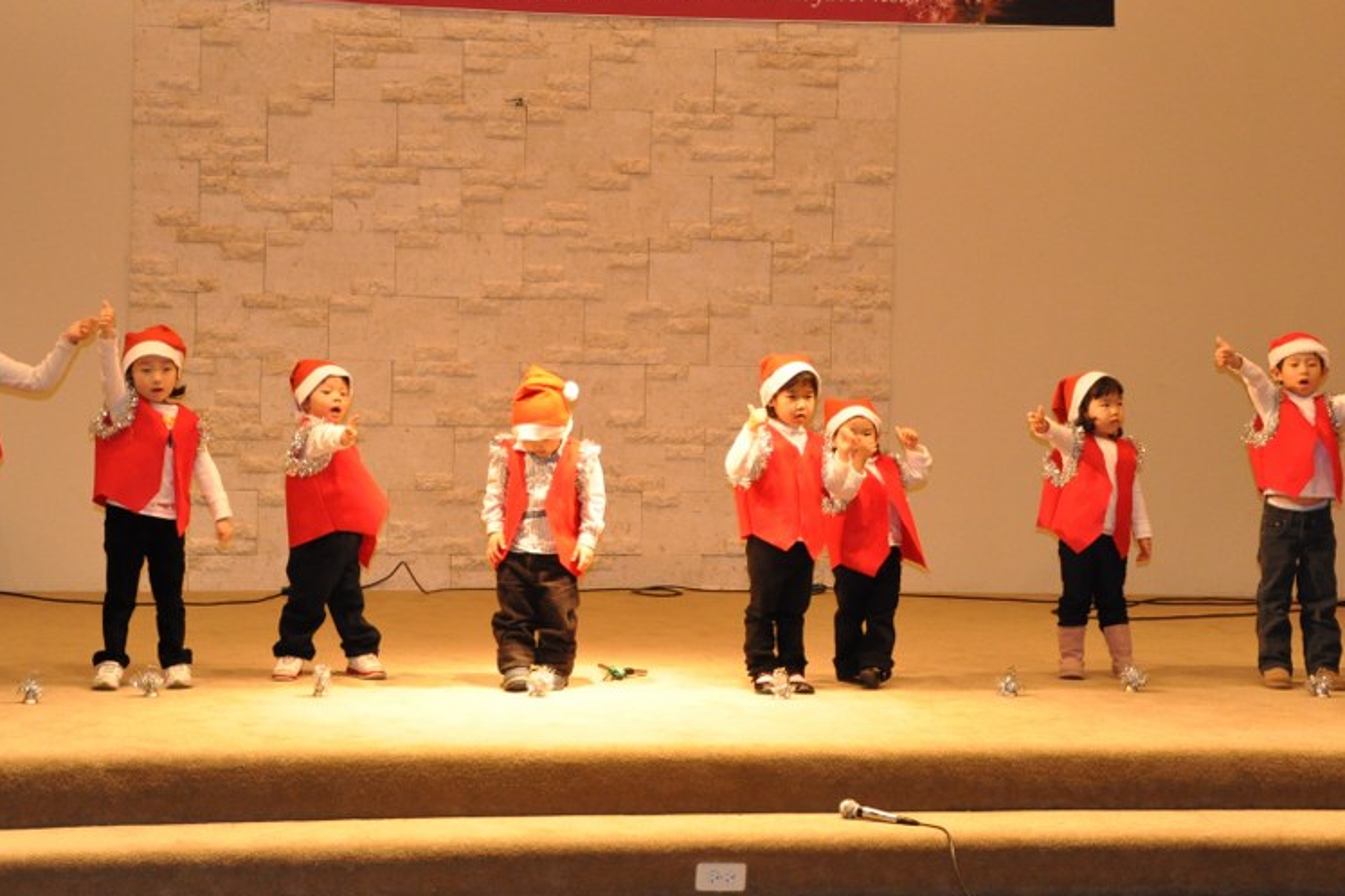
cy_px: 326
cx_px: 675
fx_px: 2914
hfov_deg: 26.0
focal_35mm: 78
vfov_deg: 17.5
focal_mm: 38
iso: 1600
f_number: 4.5
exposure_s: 1/60
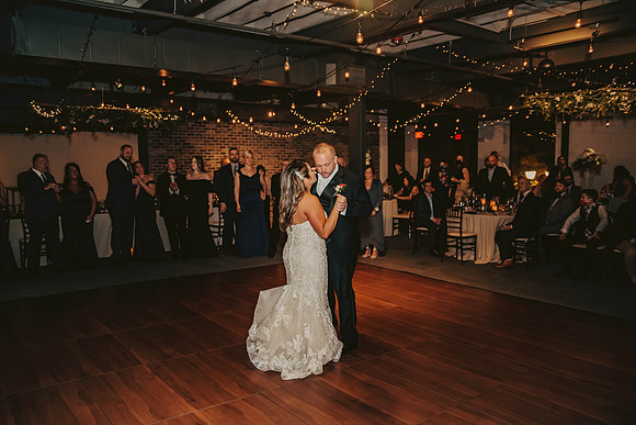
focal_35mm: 28
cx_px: 318
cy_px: 212
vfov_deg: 46.4
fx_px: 495
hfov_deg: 65.5
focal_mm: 28
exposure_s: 1/100
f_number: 3.2
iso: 1250
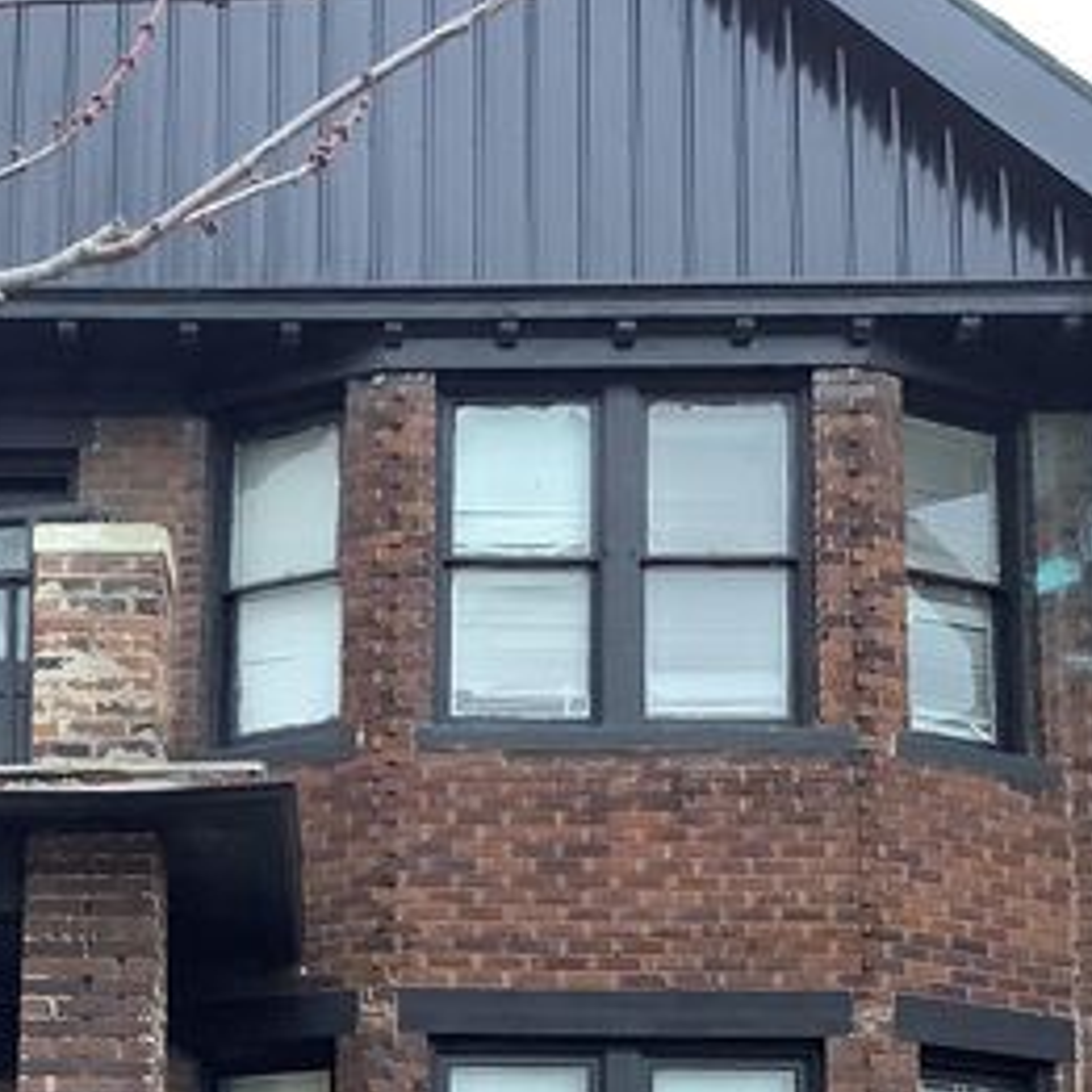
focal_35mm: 70
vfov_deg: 23.8
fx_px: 2498
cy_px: 1048
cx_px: 209
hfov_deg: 24.2
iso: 250
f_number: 2.4
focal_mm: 3.3
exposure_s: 1/60
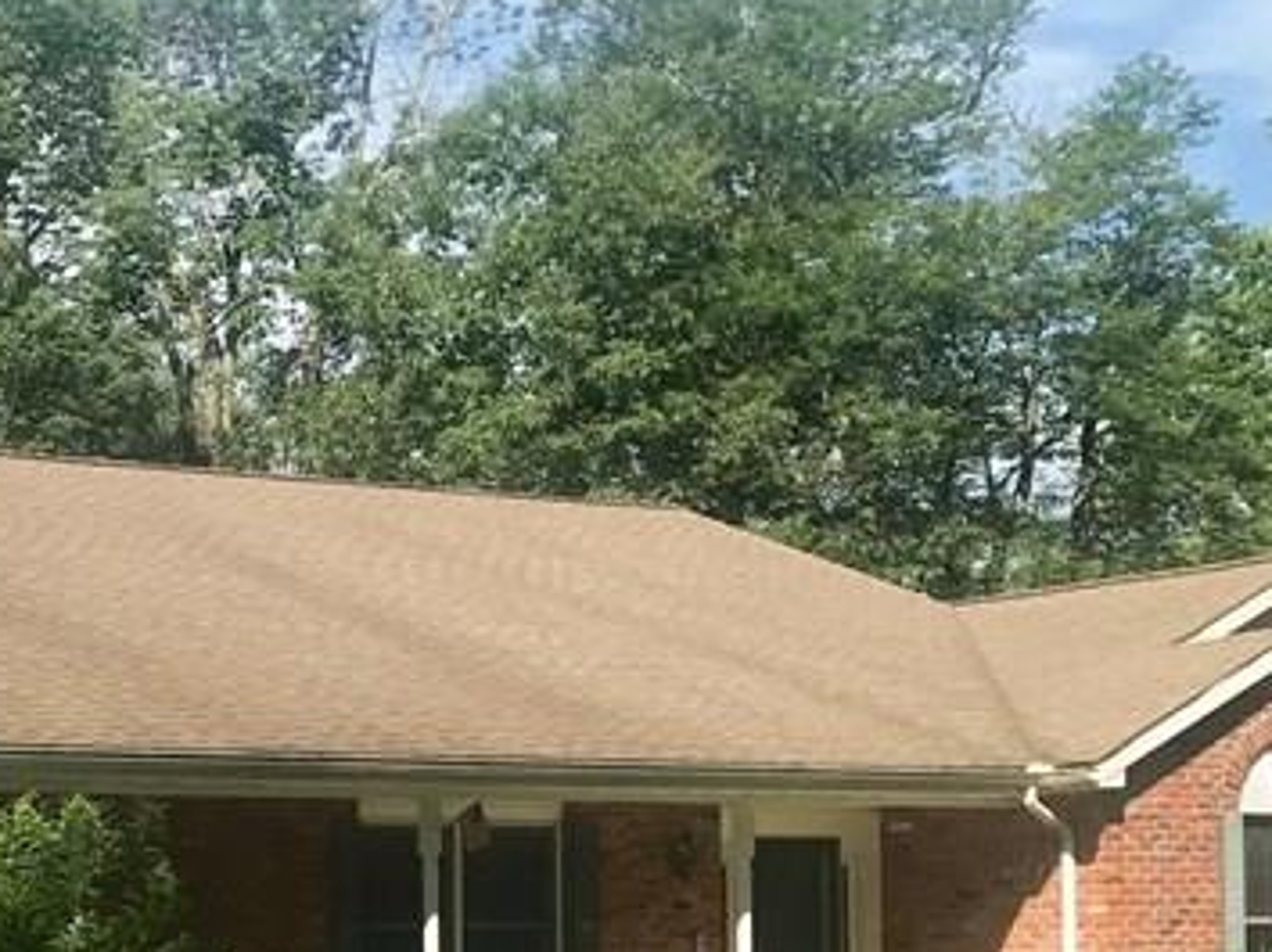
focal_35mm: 81
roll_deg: +0.8
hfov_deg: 22.6
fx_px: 2974
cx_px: -165
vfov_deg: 17.7
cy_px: 995
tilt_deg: +0.0
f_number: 1.8
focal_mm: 3.99
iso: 20
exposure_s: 1/2591
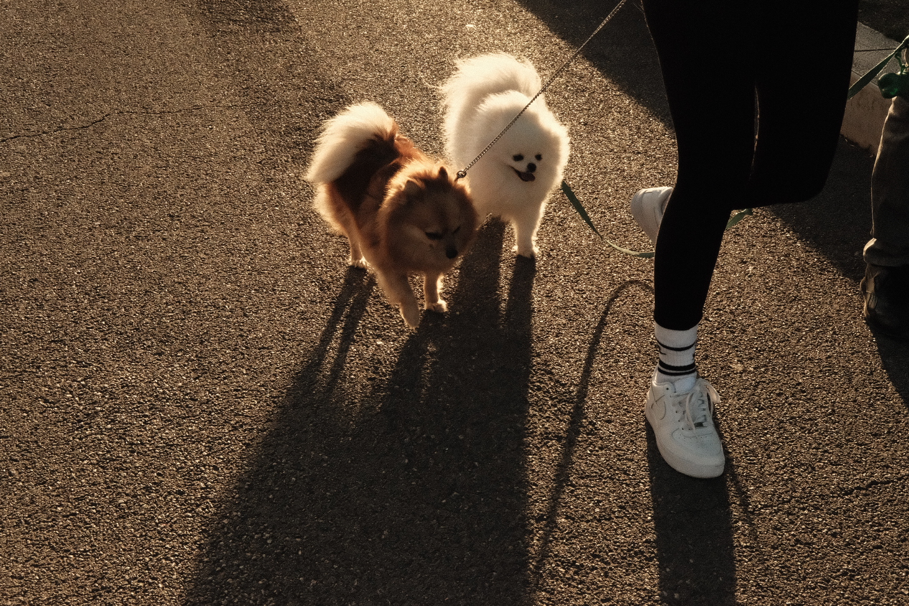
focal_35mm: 53
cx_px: 454
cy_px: 303
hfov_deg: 37.5
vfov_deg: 25.5
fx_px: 1338
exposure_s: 1/2000
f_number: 16
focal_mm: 35
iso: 12800
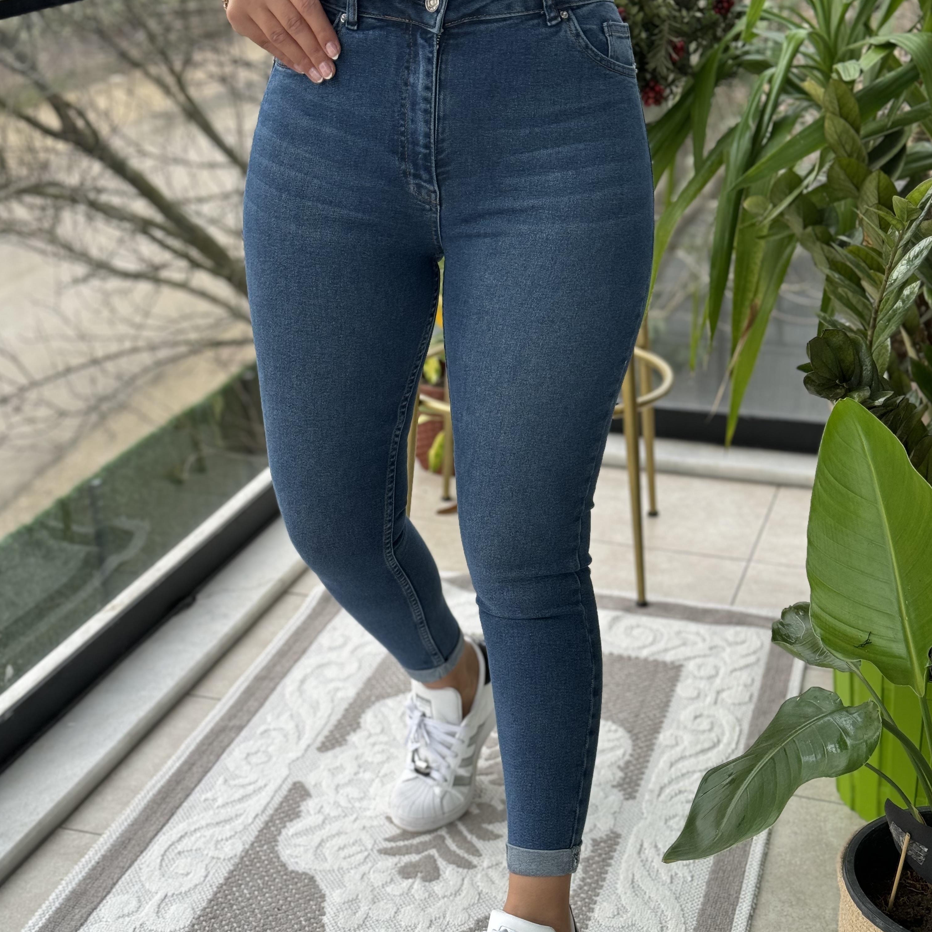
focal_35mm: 57
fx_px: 1736
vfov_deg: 30.0
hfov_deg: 30.0
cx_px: 463
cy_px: 515
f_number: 1.78
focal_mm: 6.86
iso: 80
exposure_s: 1/169
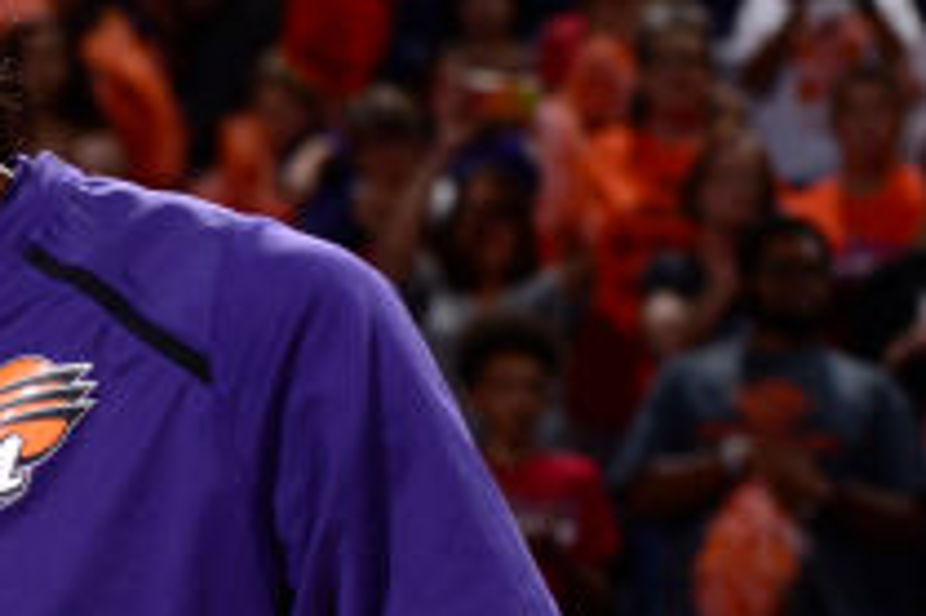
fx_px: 10846
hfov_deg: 4.9
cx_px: -155
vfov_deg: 3.2
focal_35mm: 422
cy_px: 720
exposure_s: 1/200
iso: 250
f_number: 6.3
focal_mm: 86
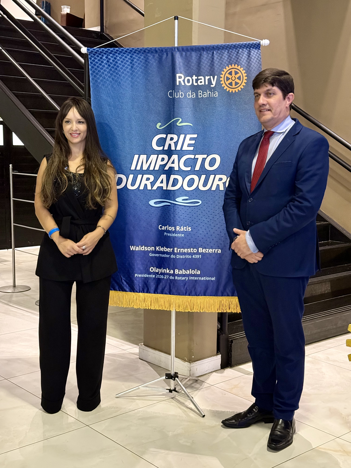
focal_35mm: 48
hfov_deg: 30.3
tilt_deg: -6.9
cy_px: 234
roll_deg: -1.4
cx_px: 176
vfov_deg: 39.7
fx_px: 649
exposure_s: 1/23
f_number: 1.78
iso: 640
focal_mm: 6.76
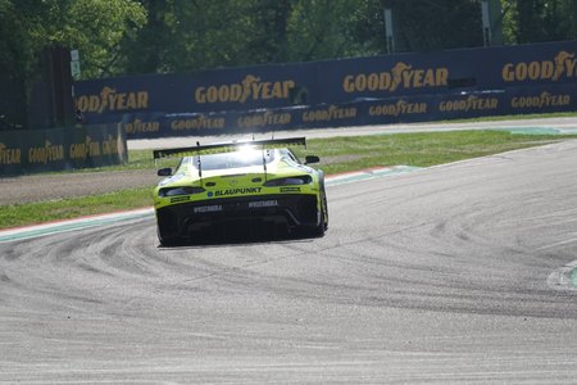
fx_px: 6090
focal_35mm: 380
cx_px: 288
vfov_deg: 3.6
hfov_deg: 5.4
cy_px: 192
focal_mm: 139.53
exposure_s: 1/800
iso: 100
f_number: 4.5
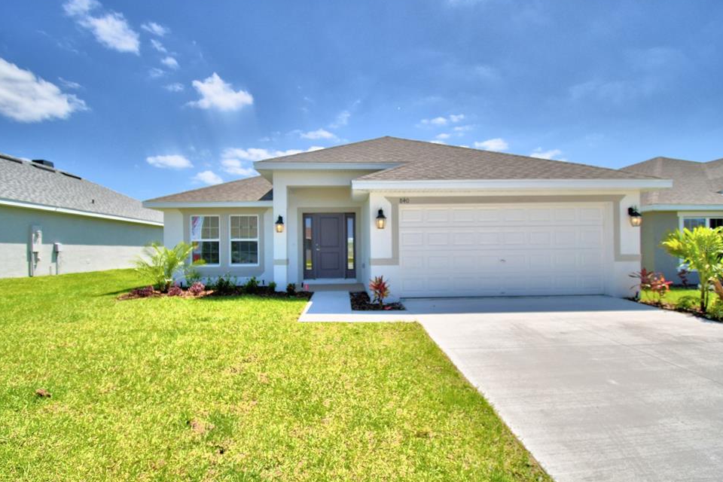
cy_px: 249
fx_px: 321
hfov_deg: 96.7
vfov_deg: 73.7
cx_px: 357
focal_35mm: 16
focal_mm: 10
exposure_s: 1/2000
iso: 100
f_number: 4.5
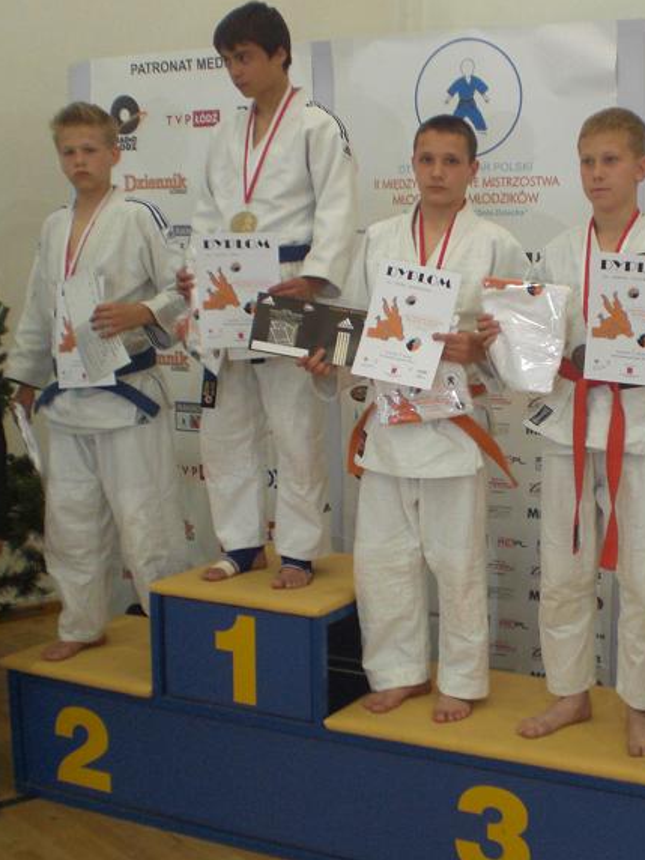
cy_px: 428
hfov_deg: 27.9
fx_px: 1267
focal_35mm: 51
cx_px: 522
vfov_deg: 37.5
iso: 200
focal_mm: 6.3
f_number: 3.1
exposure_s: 1/50
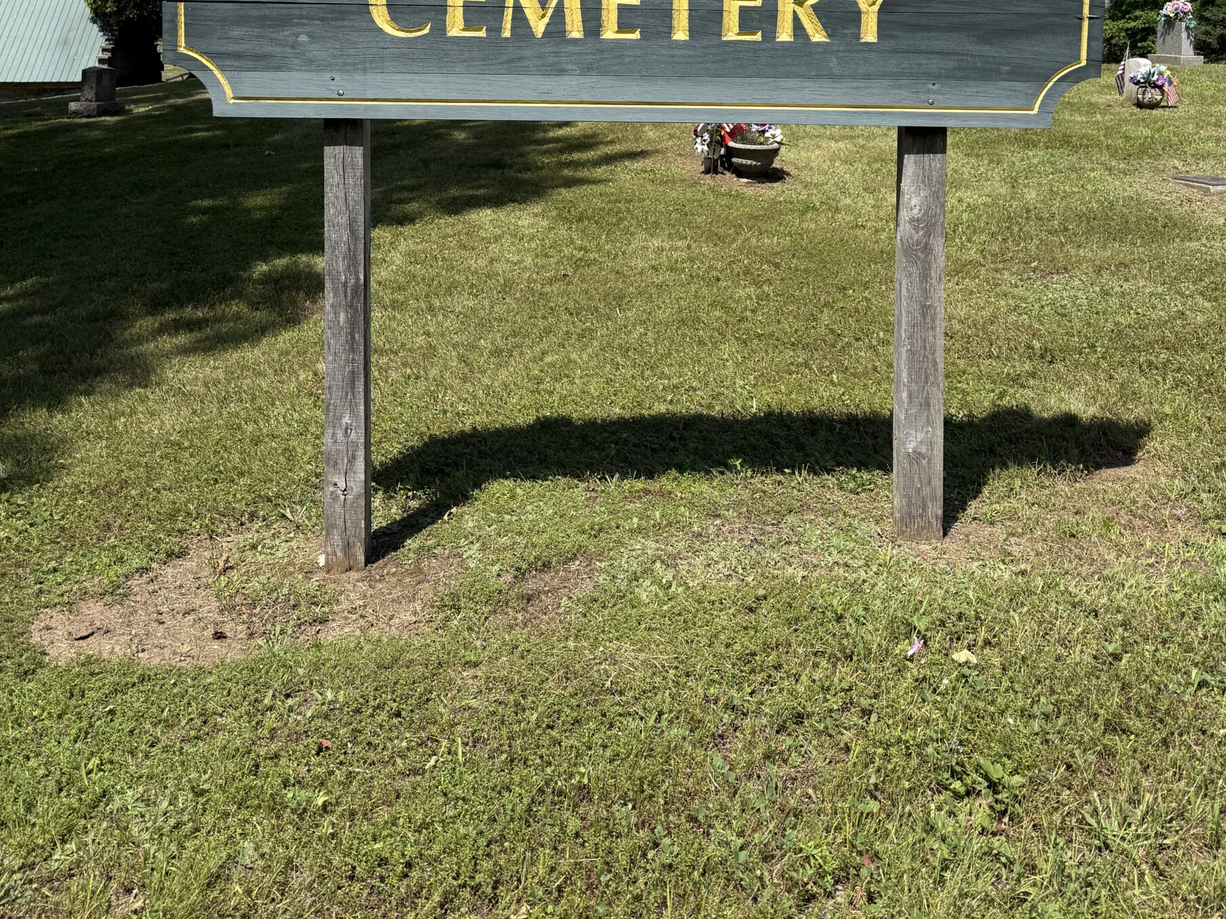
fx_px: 1204
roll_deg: -0.8
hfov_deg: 53.9
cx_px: 640
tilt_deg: -2.8
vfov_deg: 38.8
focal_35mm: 34
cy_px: 90
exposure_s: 1/3279
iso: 80
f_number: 1.78
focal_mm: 6.76
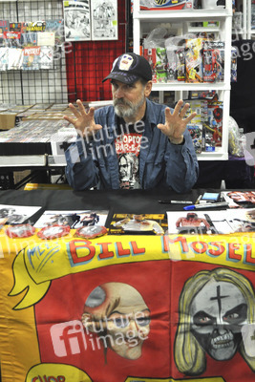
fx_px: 382
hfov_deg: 36.9
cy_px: 191
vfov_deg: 53.1
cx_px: 128
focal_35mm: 36
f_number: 3.2
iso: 1000
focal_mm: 24
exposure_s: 1/40
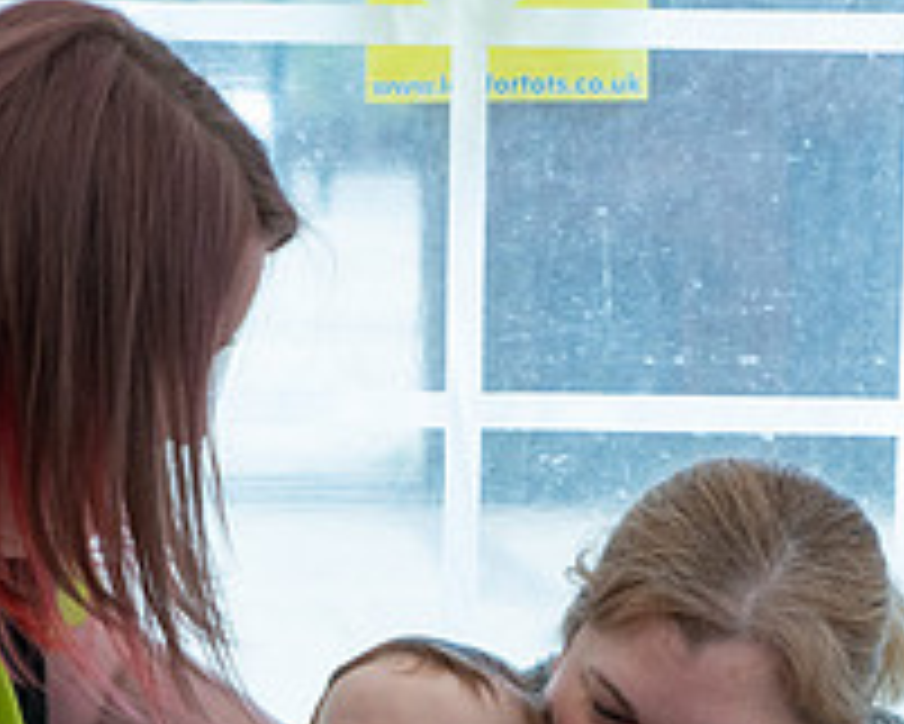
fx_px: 5862
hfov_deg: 8.8
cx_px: 478
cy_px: 879
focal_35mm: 219
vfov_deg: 7.0
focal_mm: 70
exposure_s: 1/320
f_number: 8
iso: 500
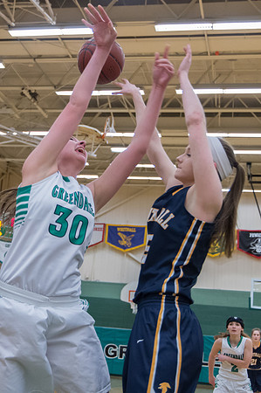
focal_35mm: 63
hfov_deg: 21.4
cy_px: 196
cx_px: 89
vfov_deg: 31.9
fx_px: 687
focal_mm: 42
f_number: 5.6
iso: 8000
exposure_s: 1/320
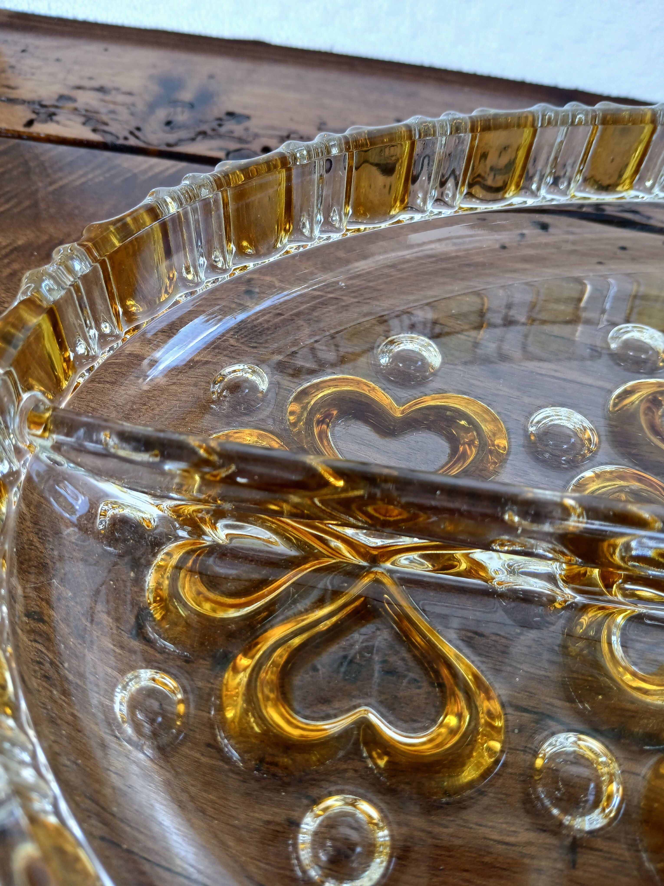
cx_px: 332
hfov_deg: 53.1
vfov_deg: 67.3
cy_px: 443
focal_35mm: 26
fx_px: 665
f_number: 1.8
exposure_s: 1/50
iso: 32
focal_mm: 3.98
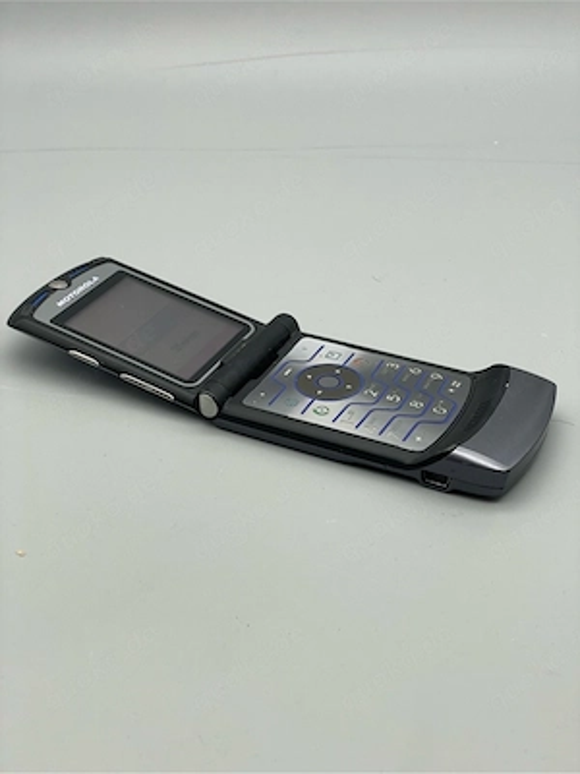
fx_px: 1162
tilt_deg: -31.5
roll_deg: -1.0
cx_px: 290
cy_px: 387
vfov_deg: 36.8
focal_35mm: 52
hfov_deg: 28.0
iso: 32
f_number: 2
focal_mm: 6
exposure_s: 1/100
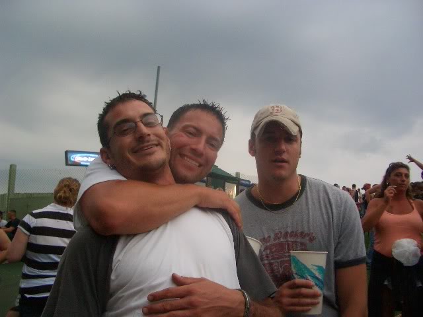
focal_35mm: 35
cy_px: 158
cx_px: 212
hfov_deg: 52.6
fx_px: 428
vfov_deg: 40.7
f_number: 2.6
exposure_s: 1/100
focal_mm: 5.8
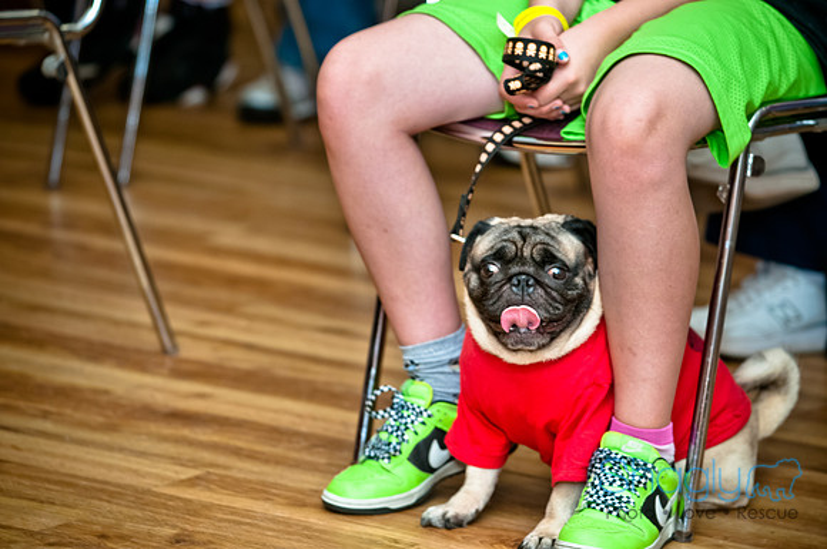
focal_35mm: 218
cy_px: 274
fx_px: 4989
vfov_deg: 6.3
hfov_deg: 9.5
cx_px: 414
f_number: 2.8
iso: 200
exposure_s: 1/200
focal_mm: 145
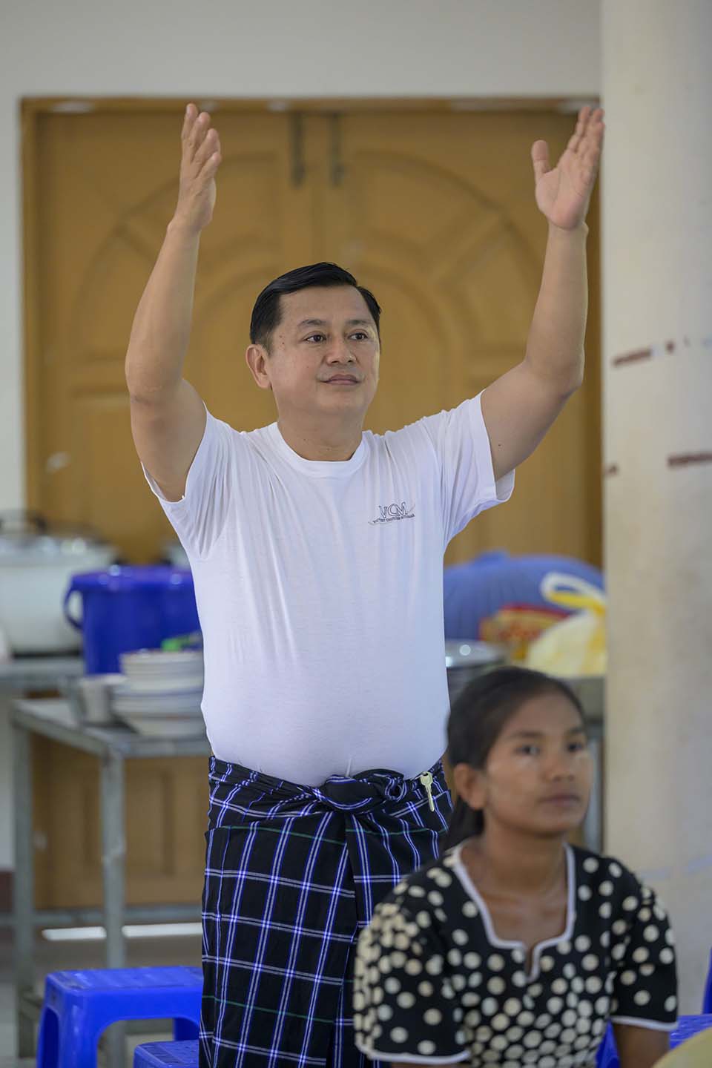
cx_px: 356
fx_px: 4598
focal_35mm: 155
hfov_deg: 8.9
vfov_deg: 13.2
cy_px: 534
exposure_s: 1/200
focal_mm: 155
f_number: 2.8
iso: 2000
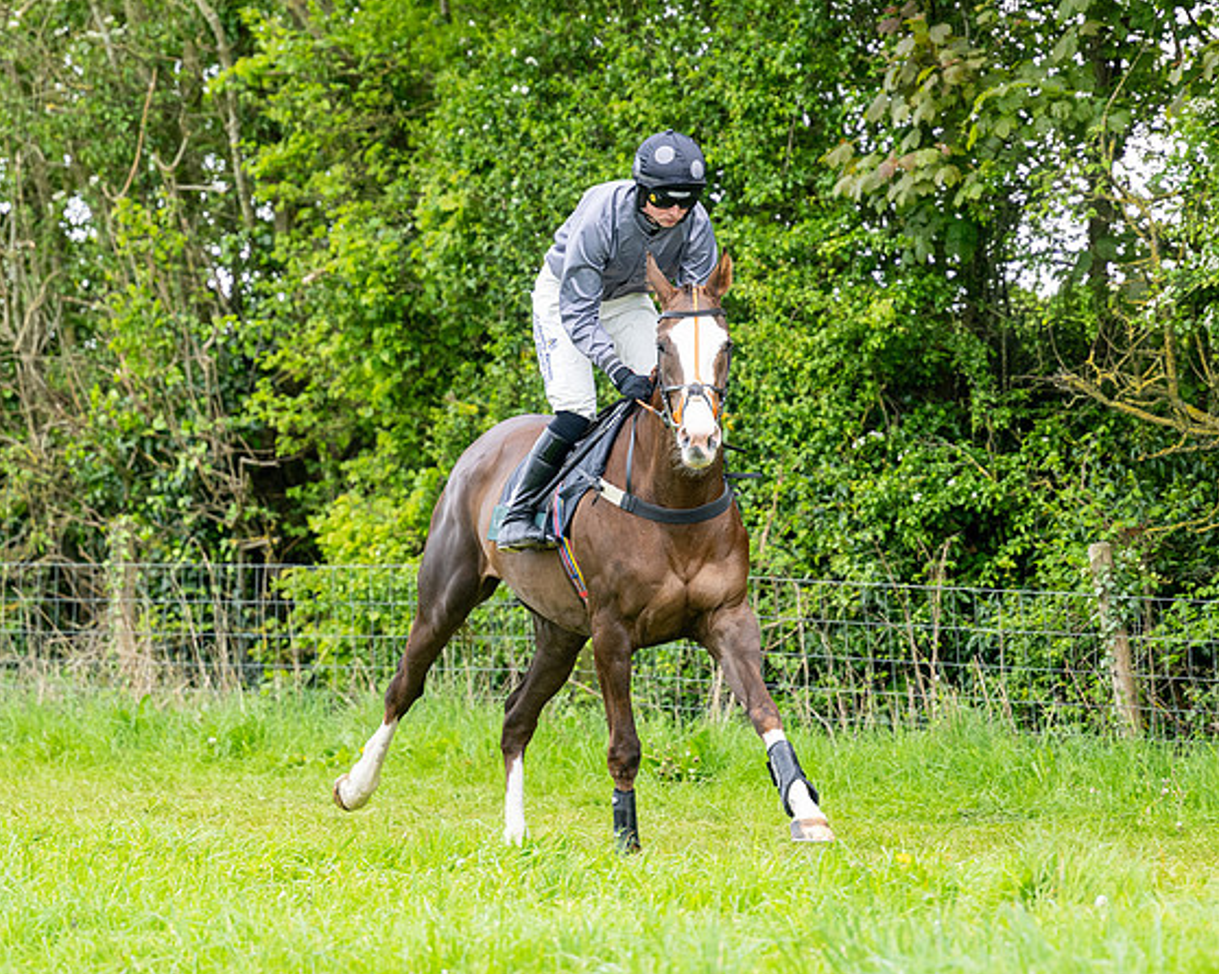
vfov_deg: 4.9
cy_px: 409
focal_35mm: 314
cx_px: 628
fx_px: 11324
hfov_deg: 6.2
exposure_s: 1/800
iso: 800
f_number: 4
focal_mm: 210
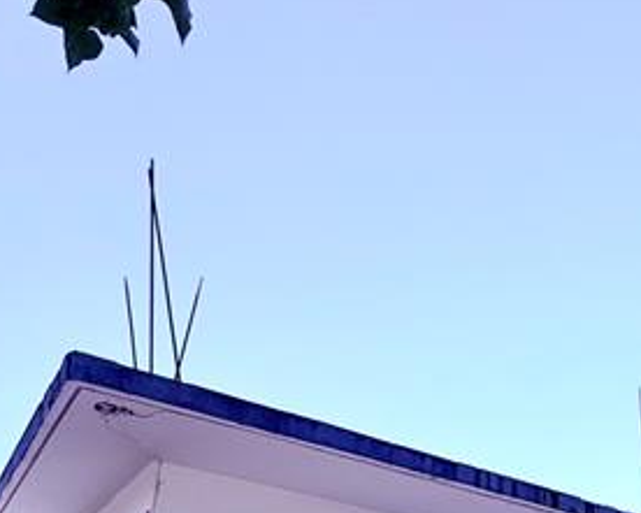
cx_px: 339
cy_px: 652
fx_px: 721
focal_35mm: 38
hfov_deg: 47.9
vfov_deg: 31.2
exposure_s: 1/1698
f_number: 2.2
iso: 50
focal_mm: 2.22
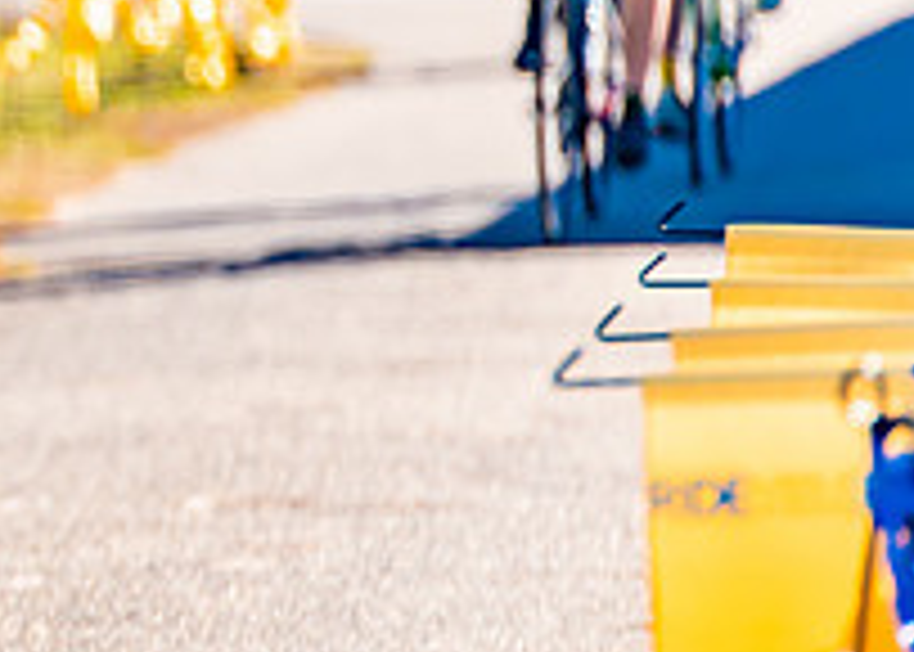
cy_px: 81
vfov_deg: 2.1
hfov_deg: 2.9
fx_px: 18015
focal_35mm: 694
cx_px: -576
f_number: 2.8
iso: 250
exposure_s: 1/2000
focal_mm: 200
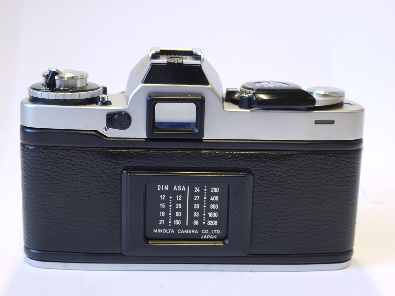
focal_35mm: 60
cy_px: 148
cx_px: 198
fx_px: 685
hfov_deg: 32.2
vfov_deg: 24.4
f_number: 7.1
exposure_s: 1/20
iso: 400
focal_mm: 30
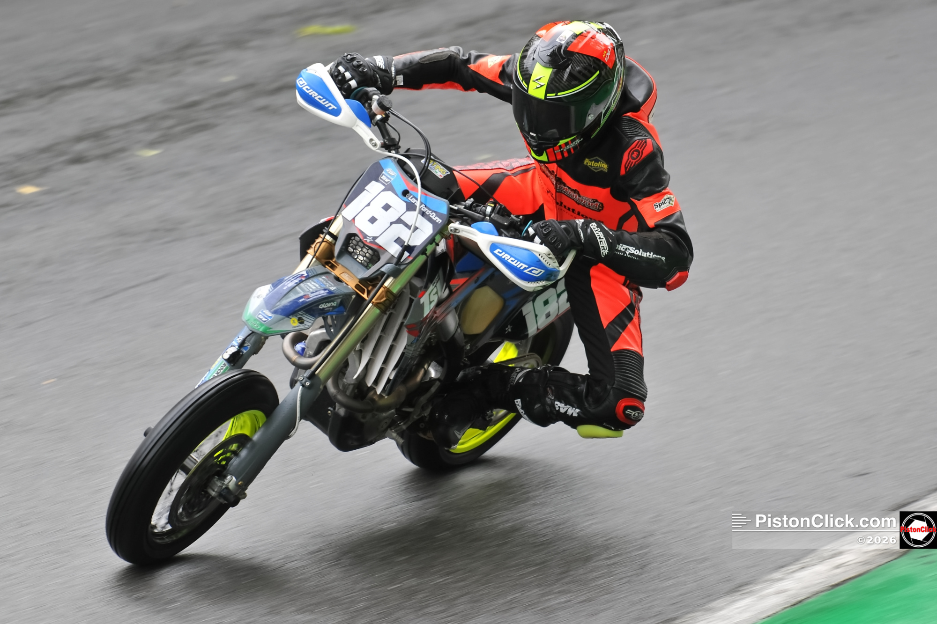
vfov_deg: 4.6
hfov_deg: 6.9
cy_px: 312
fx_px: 7807
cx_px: 468
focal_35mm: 300
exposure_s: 1/320
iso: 560
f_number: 5.6
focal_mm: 300
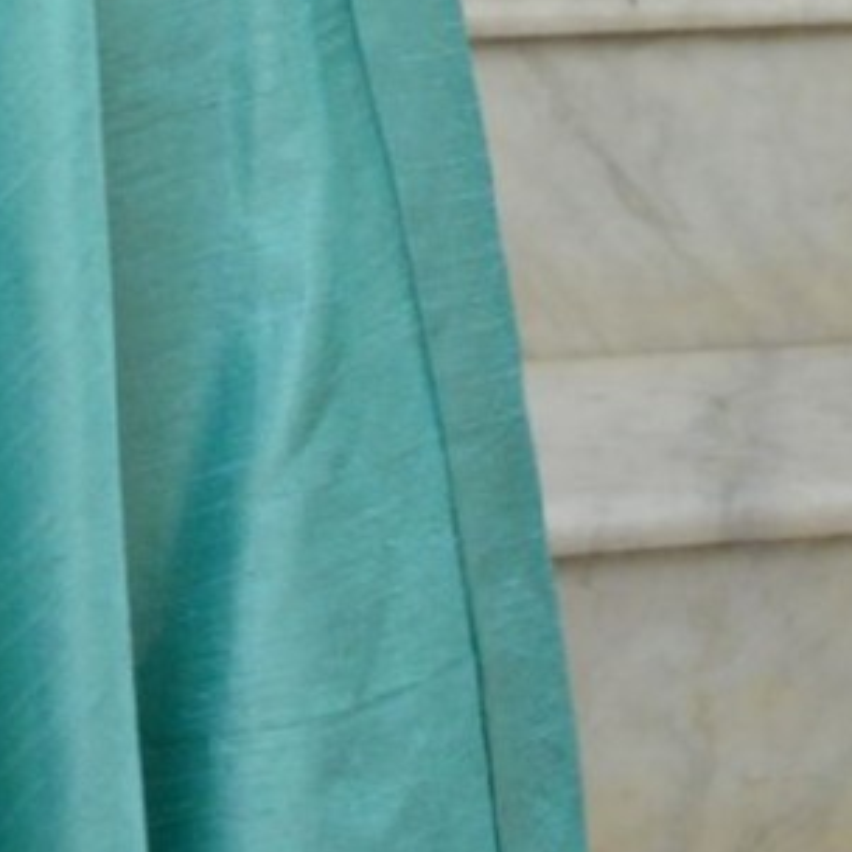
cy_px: -1246
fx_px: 8799
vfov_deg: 5.4
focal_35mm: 316
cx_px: -289
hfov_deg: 5.5
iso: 1600
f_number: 8
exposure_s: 1/125
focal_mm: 50
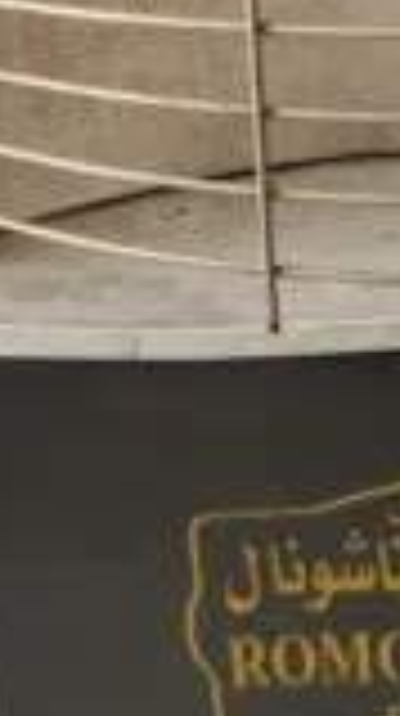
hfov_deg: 17.9
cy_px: -23
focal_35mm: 63
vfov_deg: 30.6
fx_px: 1192
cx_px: 508
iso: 969
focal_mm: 5.25
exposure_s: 1/50
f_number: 1.7
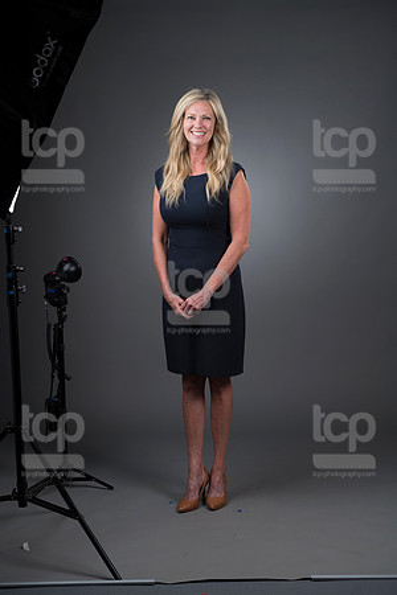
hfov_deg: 17.1
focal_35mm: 80
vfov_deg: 25.4
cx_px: 198
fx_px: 1323
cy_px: 298
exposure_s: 1/250
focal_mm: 80
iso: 160
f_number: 5.6
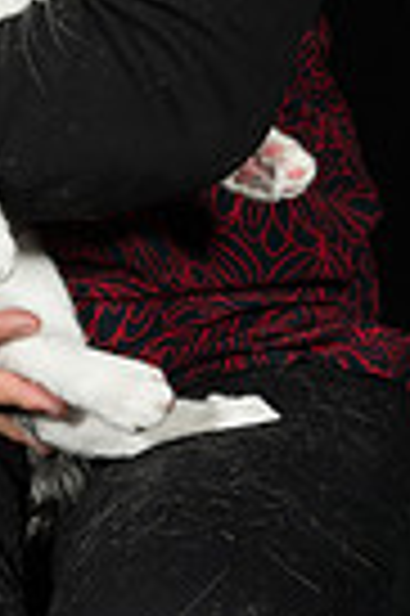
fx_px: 2141
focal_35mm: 125
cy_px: -36
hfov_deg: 10.7
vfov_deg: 16.0
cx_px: -88
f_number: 11
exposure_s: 1/250
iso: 200
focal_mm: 38
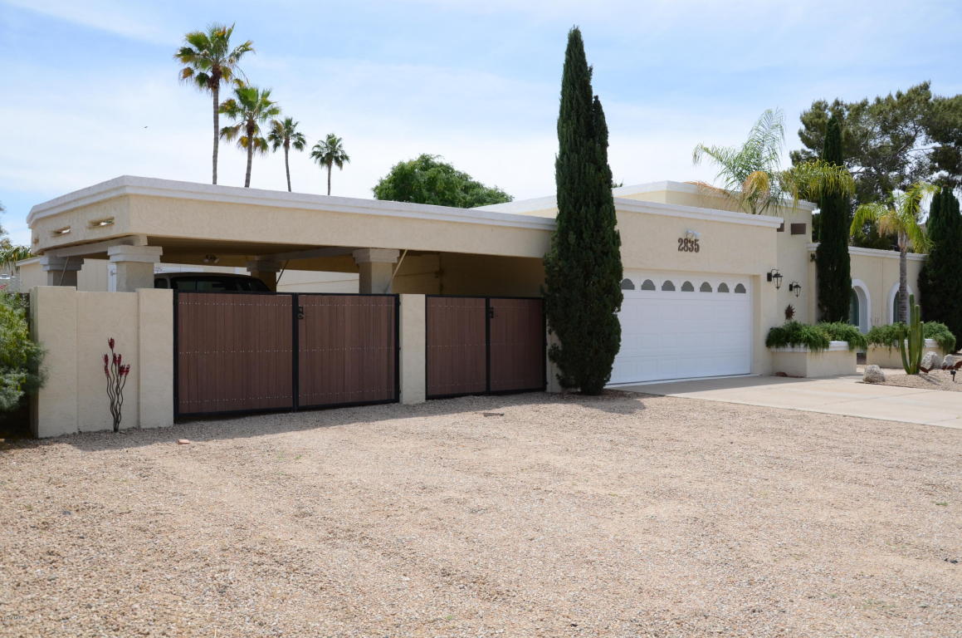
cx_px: 481
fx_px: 880
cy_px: 319
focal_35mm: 33
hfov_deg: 57.3
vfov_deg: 39.8
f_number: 8
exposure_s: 1/1250
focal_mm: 22
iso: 400
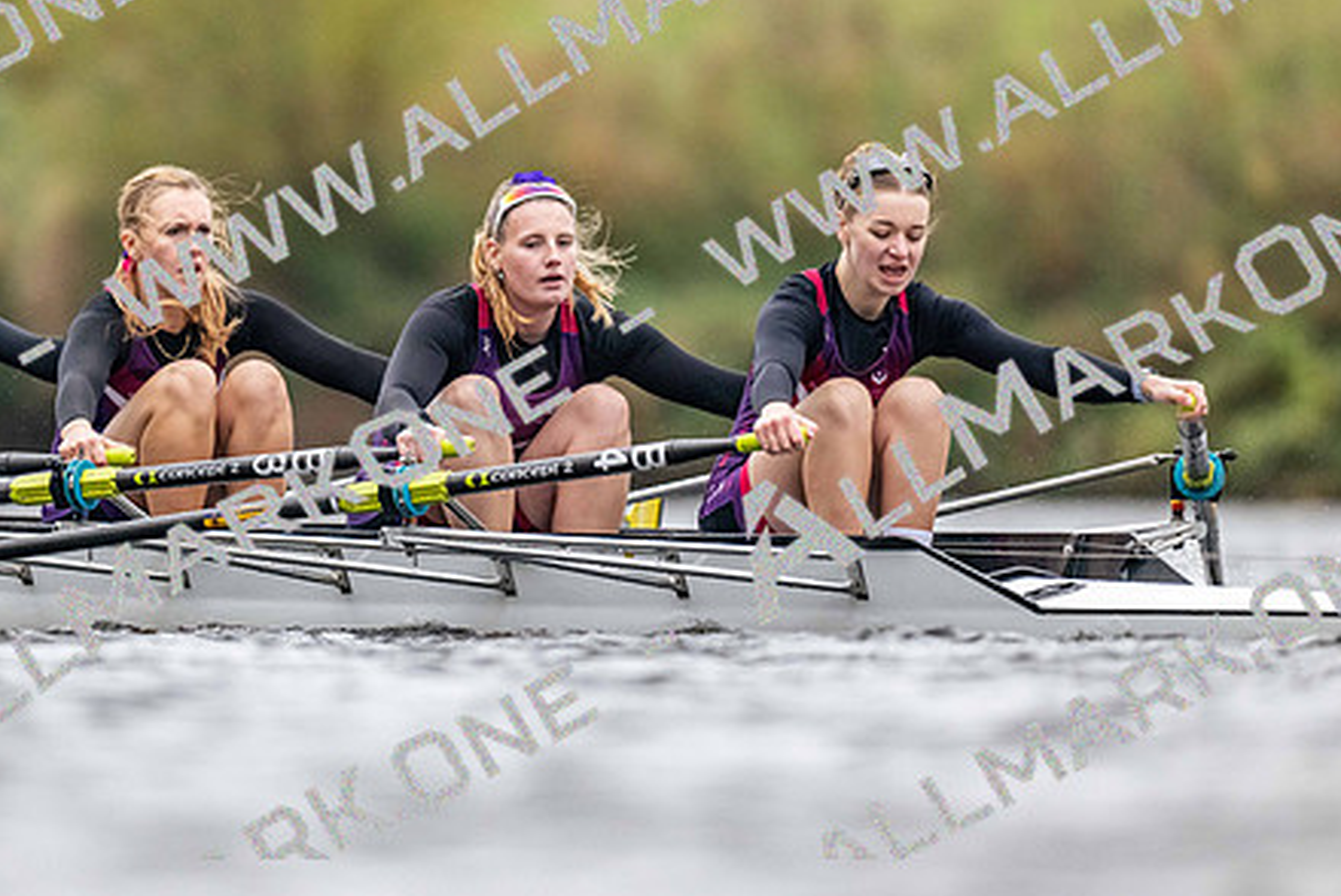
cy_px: 337
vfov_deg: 1.7
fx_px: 29483
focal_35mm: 791
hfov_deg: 2.6
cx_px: 482
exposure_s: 1/2500
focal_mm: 600
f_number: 4
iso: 4000
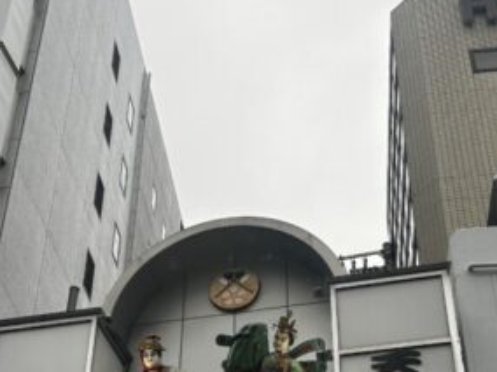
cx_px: 261
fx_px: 919
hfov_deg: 30.3
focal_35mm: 64
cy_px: 327
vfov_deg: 22.4
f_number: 1.5
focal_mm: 5.7
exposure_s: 1/591
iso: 50
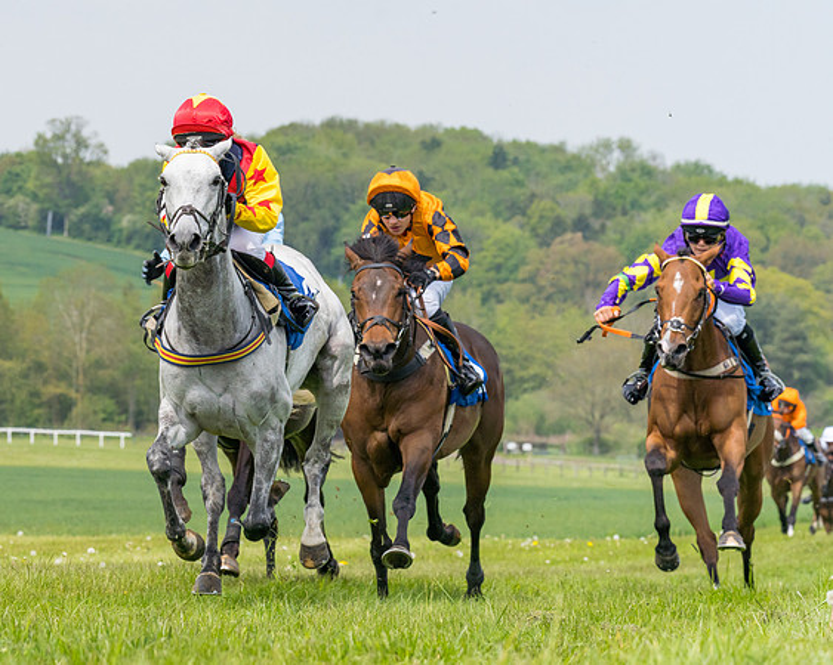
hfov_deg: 8.6
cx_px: 99
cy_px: 210
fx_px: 5506
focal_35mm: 223
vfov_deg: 6.9
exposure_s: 1/2000
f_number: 9
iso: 400
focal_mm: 135
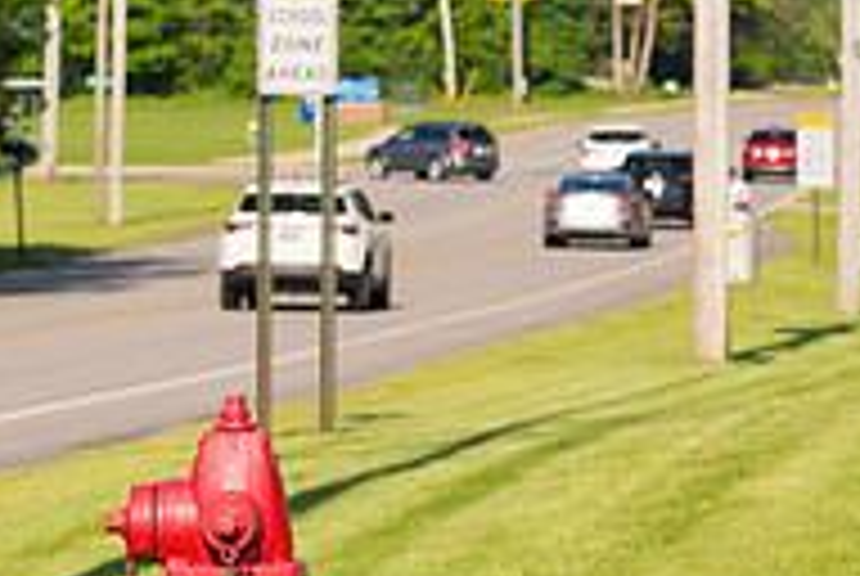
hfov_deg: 7.3
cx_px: 1144
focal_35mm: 279
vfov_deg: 4.9
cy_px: 209
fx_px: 6675
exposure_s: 1/2000
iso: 400
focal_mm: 92
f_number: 5.6
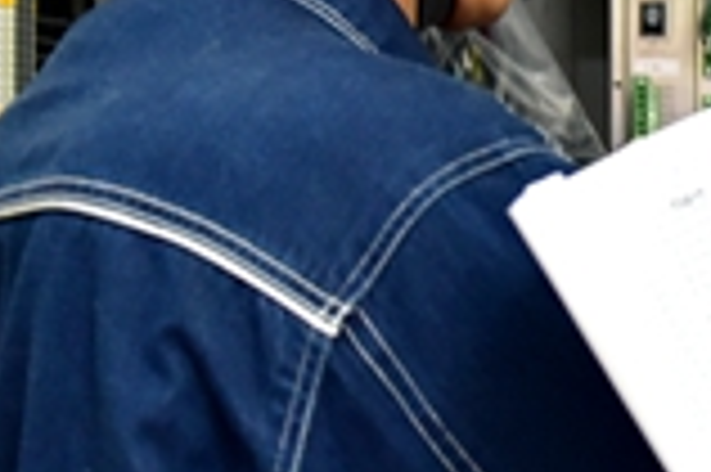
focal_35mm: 160
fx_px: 3157
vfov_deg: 8.5
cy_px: 85
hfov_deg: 12.5
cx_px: 878
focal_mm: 42
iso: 2500
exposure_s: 1/25
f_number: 4
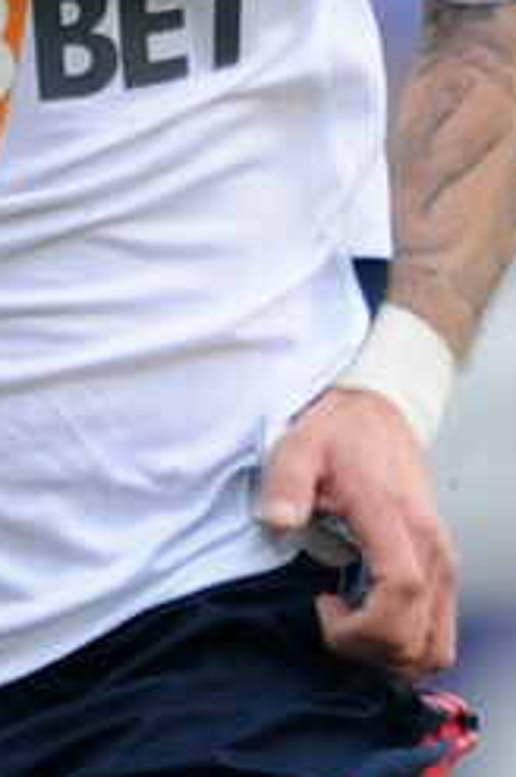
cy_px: 640
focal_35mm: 2199
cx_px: -205
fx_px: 47408
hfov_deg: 0.6
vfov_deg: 0.9
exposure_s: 1/800
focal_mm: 400
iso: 500
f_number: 2.8
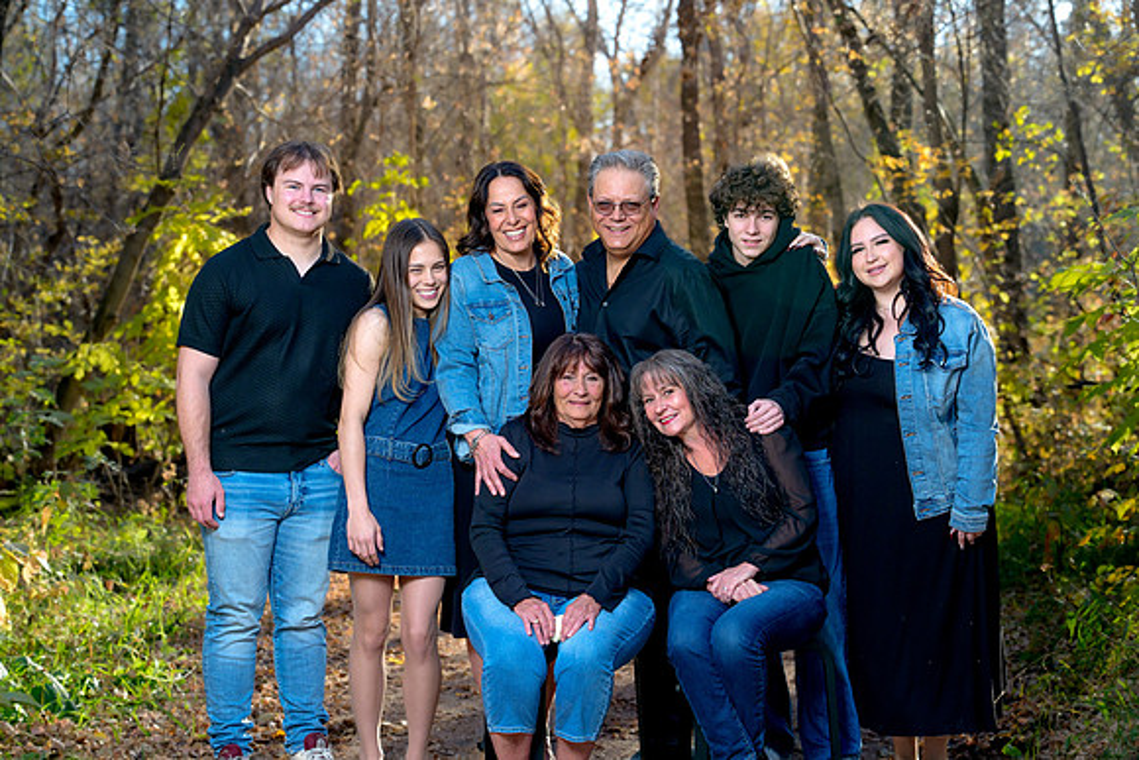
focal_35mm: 67
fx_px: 2120
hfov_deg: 30.1
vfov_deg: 20.3
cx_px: 570
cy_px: 380
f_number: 4
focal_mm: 67
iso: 640
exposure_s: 1/160
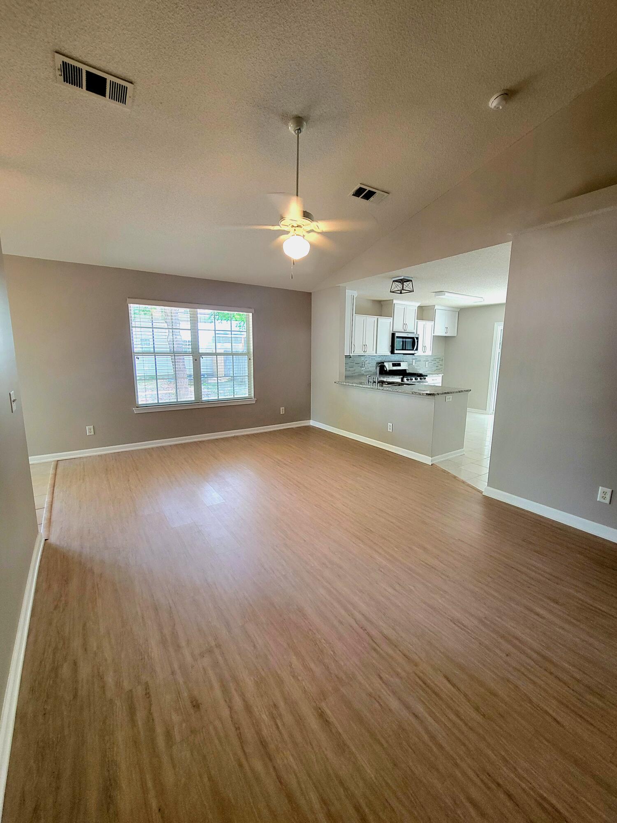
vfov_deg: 106.2
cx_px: 308
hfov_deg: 89.9
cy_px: 412
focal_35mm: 13
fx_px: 309
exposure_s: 1/60.2
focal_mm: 2.2
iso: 200
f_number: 2.2
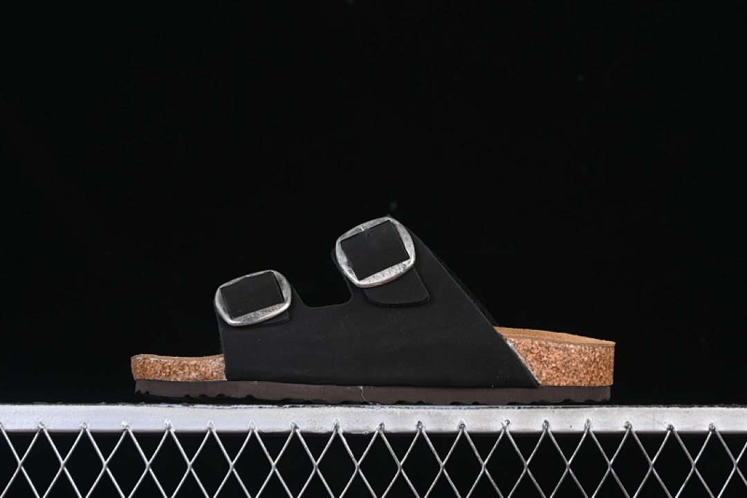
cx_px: 374
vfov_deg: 18.2
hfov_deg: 27.0
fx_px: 1556
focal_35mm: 75
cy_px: 249
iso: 160
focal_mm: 50
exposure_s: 1/60
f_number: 6.3
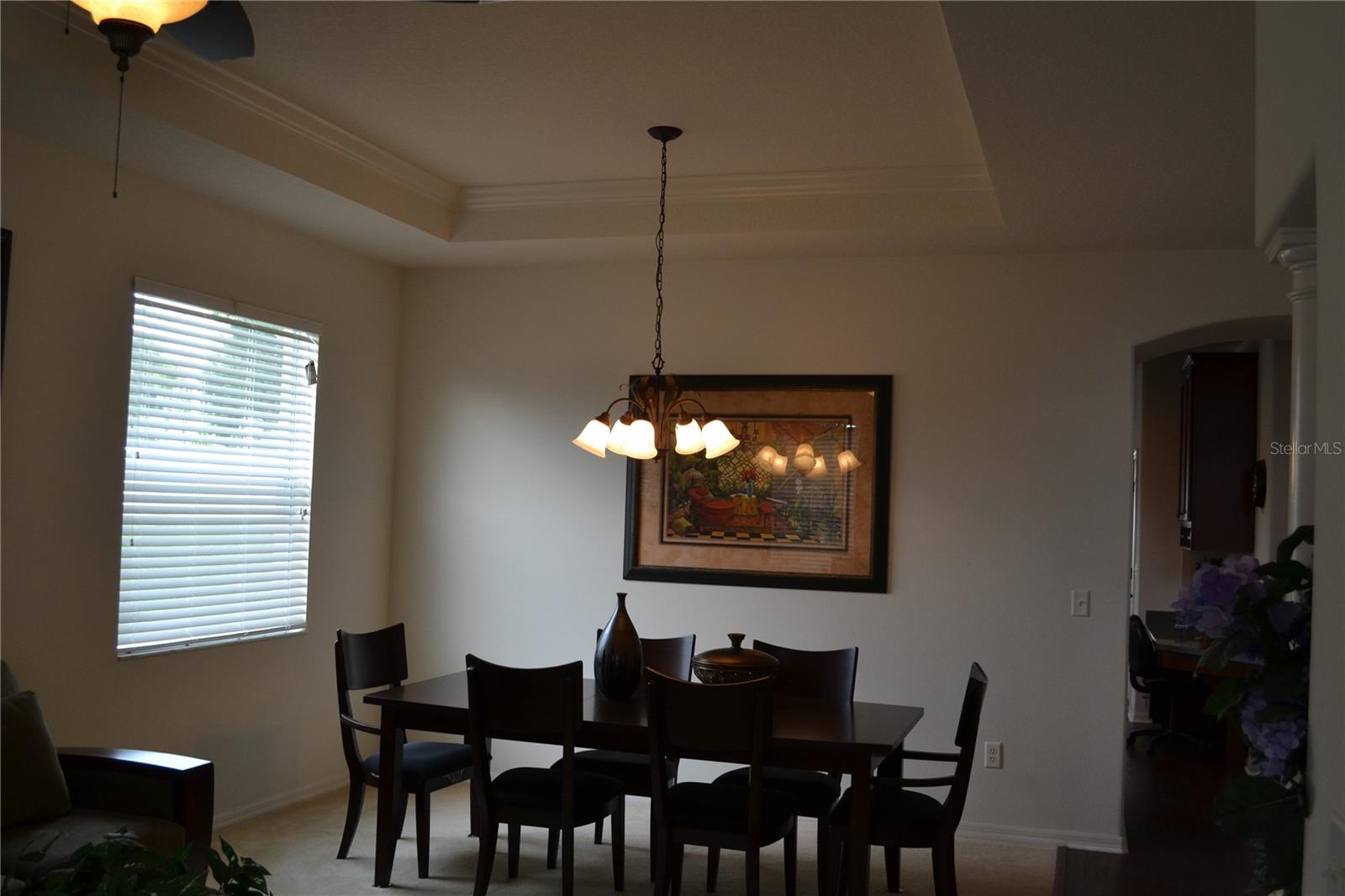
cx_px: 672
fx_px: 1233
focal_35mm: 33
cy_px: 448
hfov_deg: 57.2
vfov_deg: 40.0
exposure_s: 1/100
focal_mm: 22
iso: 400
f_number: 5
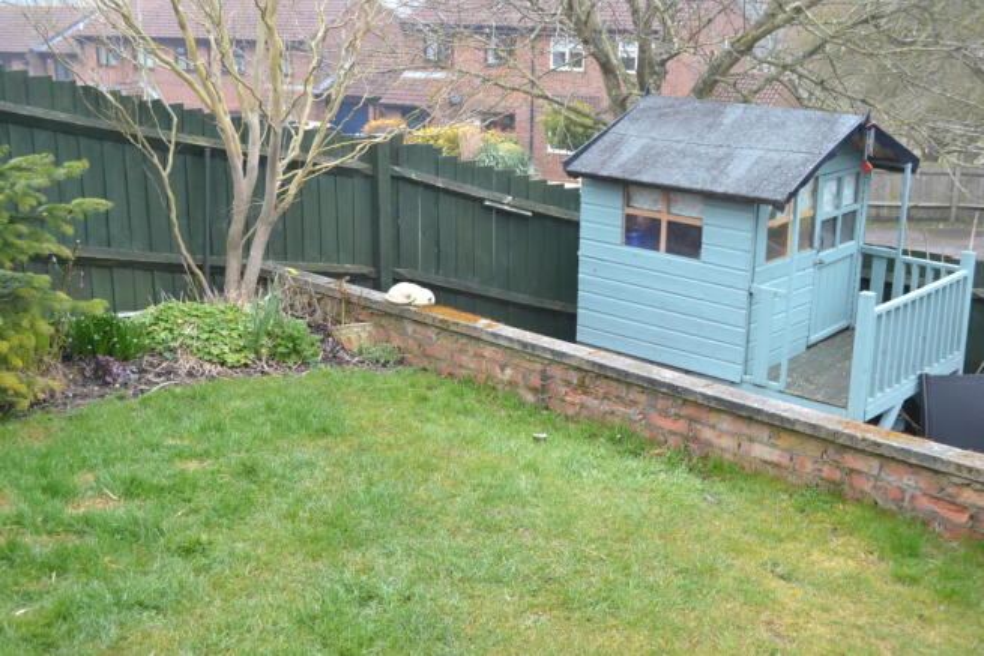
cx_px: 492
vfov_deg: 34.2
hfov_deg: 49.5
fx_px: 1066
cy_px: 328
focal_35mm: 39
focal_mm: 26
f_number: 5.6
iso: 400
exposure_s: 1/60
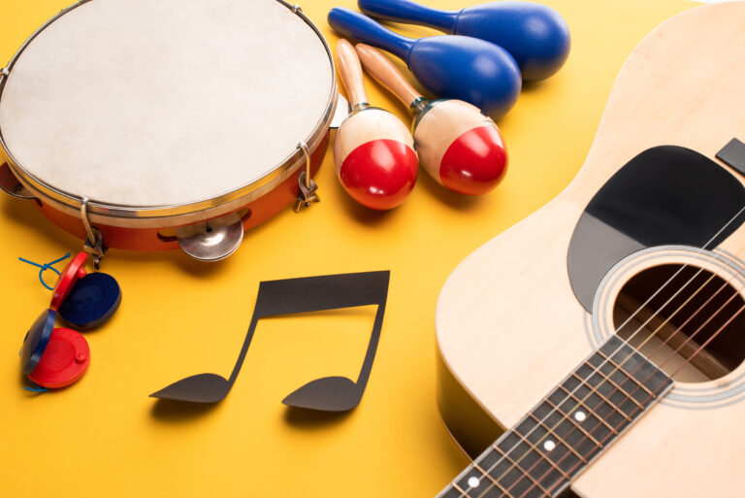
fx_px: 1035
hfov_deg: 39.6
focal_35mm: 50
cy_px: 249
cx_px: 372
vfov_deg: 27.0
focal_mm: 50
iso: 200
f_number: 9
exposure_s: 1/160
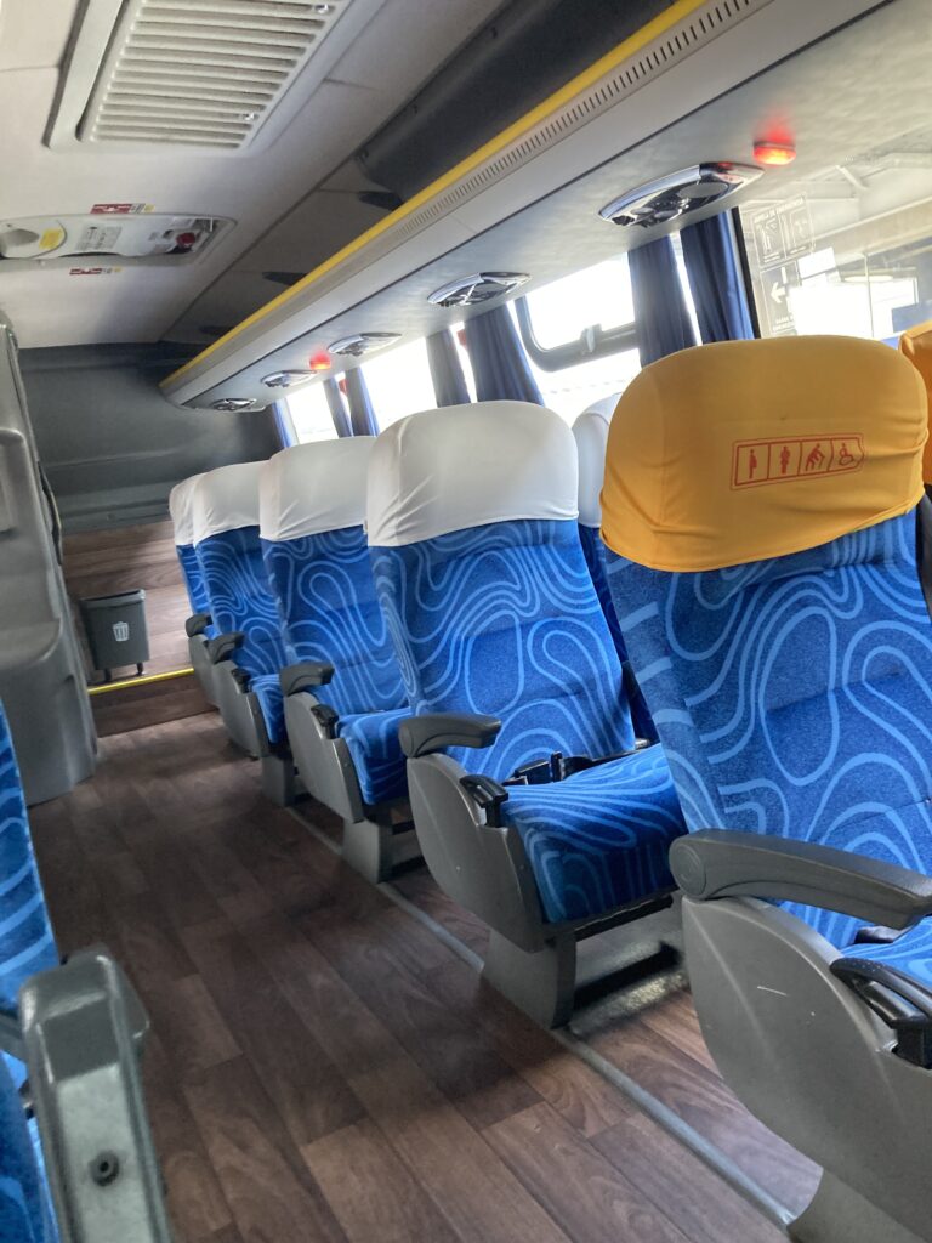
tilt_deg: -6.3
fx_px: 1005
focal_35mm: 28
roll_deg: +6.2
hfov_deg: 49.7
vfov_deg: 63.4
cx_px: 466
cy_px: 622
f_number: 1.8
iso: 250
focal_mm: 3.99
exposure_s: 1/60
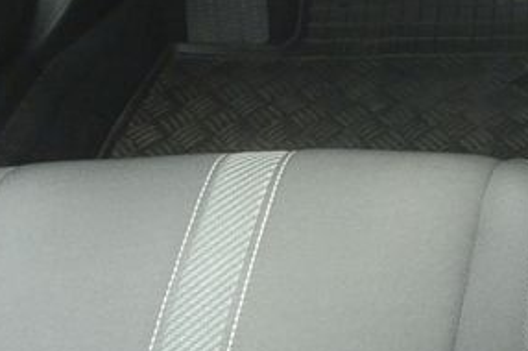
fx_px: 1524
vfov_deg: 12.7
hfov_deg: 17.6
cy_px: -115
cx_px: 803
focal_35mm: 104
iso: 400
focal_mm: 11
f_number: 3.5
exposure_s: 1/100
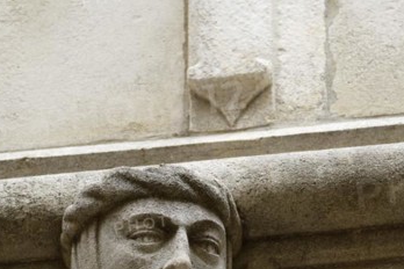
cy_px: 270
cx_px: 171
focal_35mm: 368
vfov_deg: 3.7
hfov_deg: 5.6
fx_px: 4129
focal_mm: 160
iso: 250
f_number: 5
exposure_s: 1/400
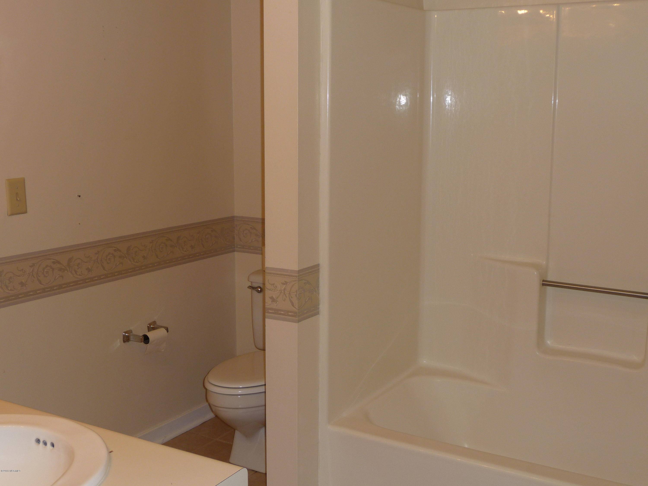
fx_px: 805
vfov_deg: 33.6
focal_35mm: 43
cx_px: 324
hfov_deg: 43.9
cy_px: 243
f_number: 4
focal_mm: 7.1
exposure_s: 1/30
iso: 100
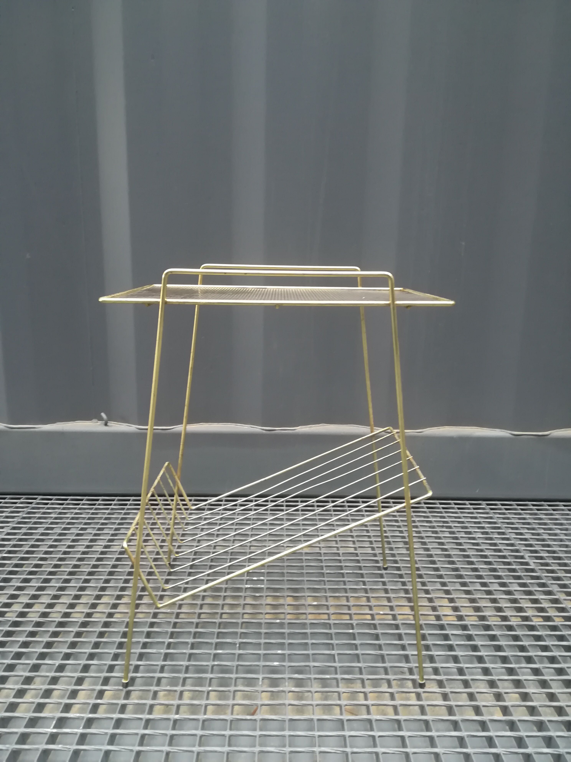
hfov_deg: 53.1
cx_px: 286
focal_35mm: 26
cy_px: 381
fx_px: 572
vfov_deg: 67.3
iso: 320
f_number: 2.2
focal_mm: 3.83
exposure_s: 1/33.3
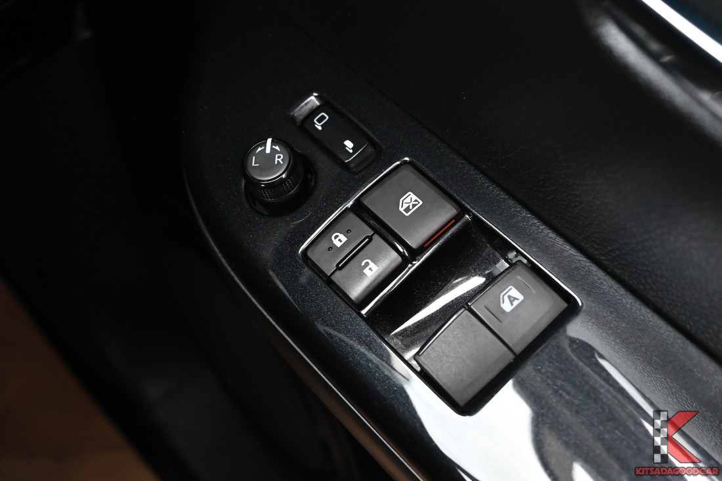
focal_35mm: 52
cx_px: 361
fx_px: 1043
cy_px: 240
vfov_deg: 26.0
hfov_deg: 38.2
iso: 800
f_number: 5.6
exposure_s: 1/30
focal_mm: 35
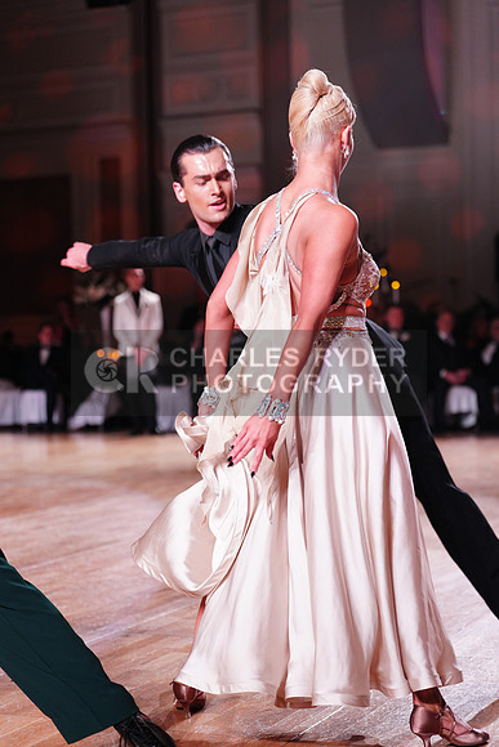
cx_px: 250
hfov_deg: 19.5
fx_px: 1454
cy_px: 374
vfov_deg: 28.8
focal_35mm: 70
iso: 1600
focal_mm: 70
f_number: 2.8
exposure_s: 1/400
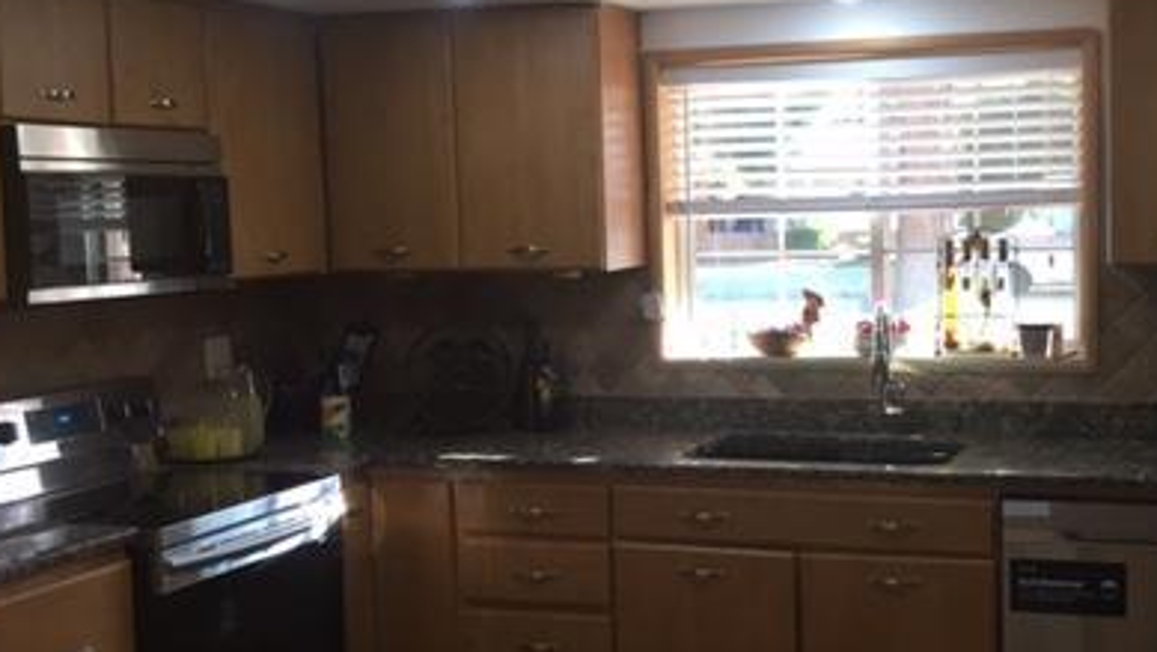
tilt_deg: -5.2
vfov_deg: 23.1
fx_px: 1596
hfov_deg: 39.4
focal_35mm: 52
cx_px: 767
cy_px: 345
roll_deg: +1.1
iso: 32
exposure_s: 1/30
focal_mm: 4.15
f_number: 2.2
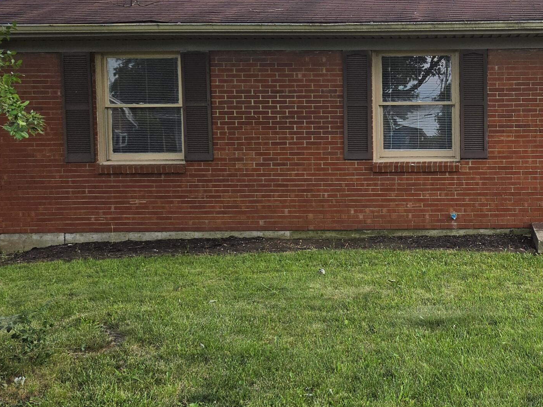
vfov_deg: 29.6
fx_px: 769
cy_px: 155
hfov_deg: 36.5
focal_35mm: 49
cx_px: 488
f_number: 1.8
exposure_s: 1/1108
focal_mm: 5.4
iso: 80
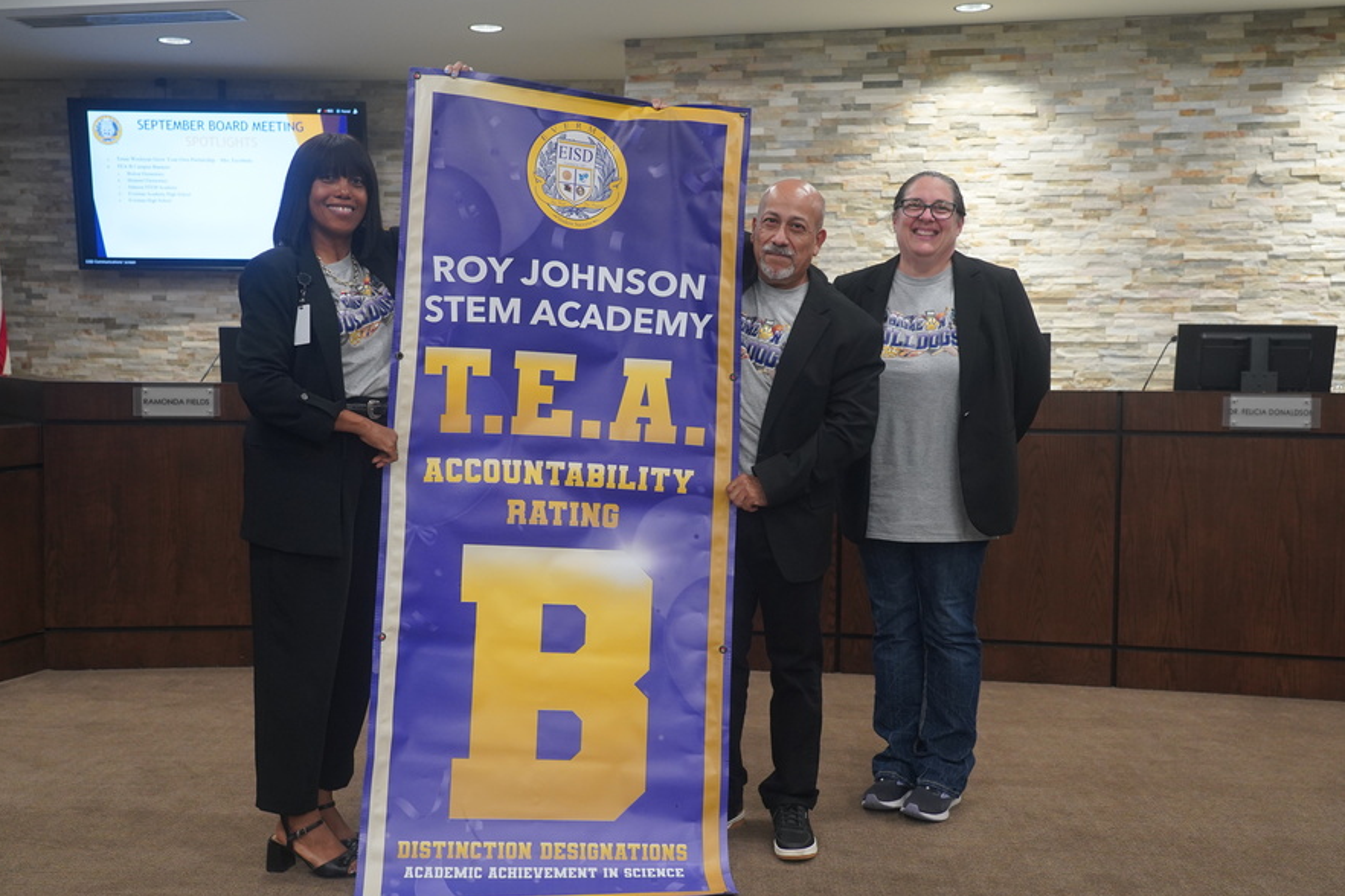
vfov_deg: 36.9
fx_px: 1345
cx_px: 628
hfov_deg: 53.1
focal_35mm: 36
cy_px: 426
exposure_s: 1/160
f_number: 4
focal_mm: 31
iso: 2000
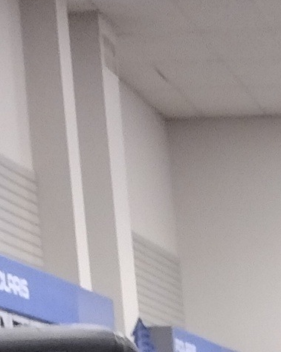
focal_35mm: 223
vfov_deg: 8.0
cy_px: 839
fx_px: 2320
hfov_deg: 6.6
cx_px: 689
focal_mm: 4.71
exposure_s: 1/40
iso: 338
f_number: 1.7
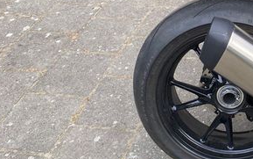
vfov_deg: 20.9
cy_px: 16
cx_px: 271
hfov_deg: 30.3
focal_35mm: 61
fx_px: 421
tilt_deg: -33.3
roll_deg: +2.9
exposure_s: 1/432
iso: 32
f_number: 1.8
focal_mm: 4.25
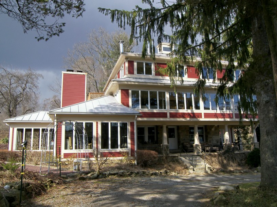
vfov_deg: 49.7
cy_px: 104
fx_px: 224
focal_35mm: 28
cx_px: 138
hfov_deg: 63.4
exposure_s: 1/500
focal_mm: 5.9
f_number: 2.8
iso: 50
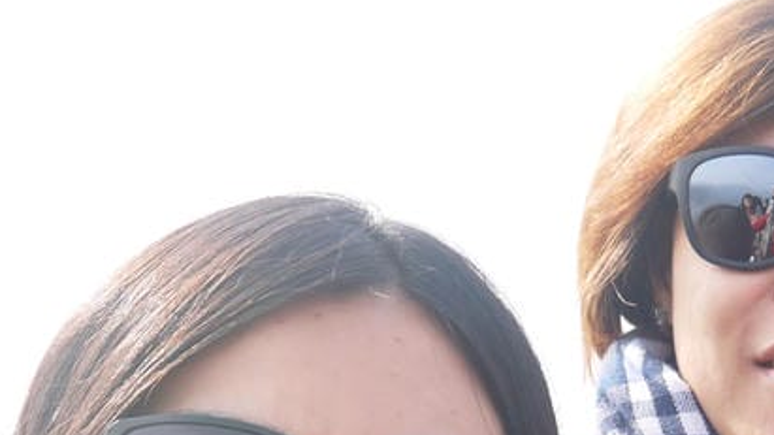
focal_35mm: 89
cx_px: 390
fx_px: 1826
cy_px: 667
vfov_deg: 12.8
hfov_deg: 23.9
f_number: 4
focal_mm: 14
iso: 160
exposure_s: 1/400
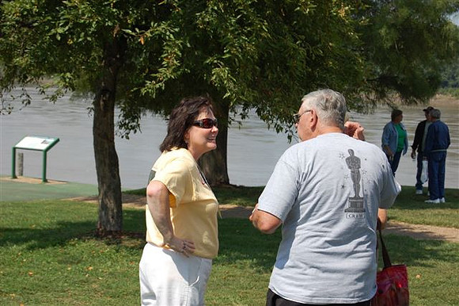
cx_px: 230
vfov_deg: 16.5
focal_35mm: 82
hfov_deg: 24.6
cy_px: 153
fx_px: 1051
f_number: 10
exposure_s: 1/400
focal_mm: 55
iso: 200
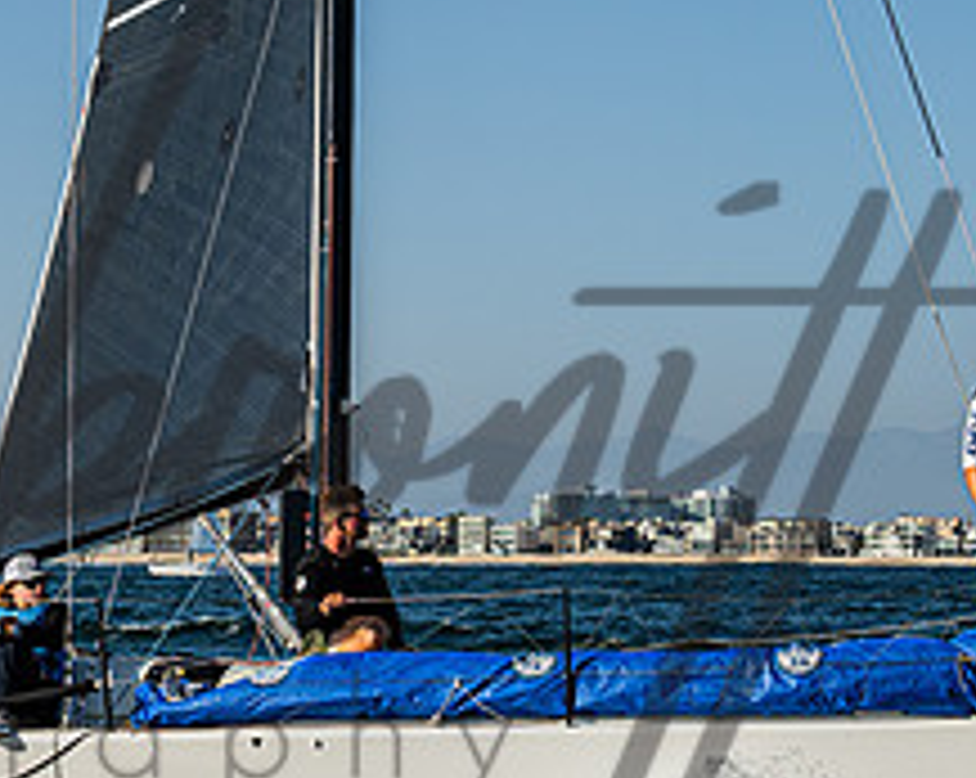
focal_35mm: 125
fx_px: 3606
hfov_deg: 15.4
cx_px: 292
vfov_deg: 12.3
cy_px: 337
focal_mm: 40
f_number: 5
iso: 100
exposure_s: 1/1250
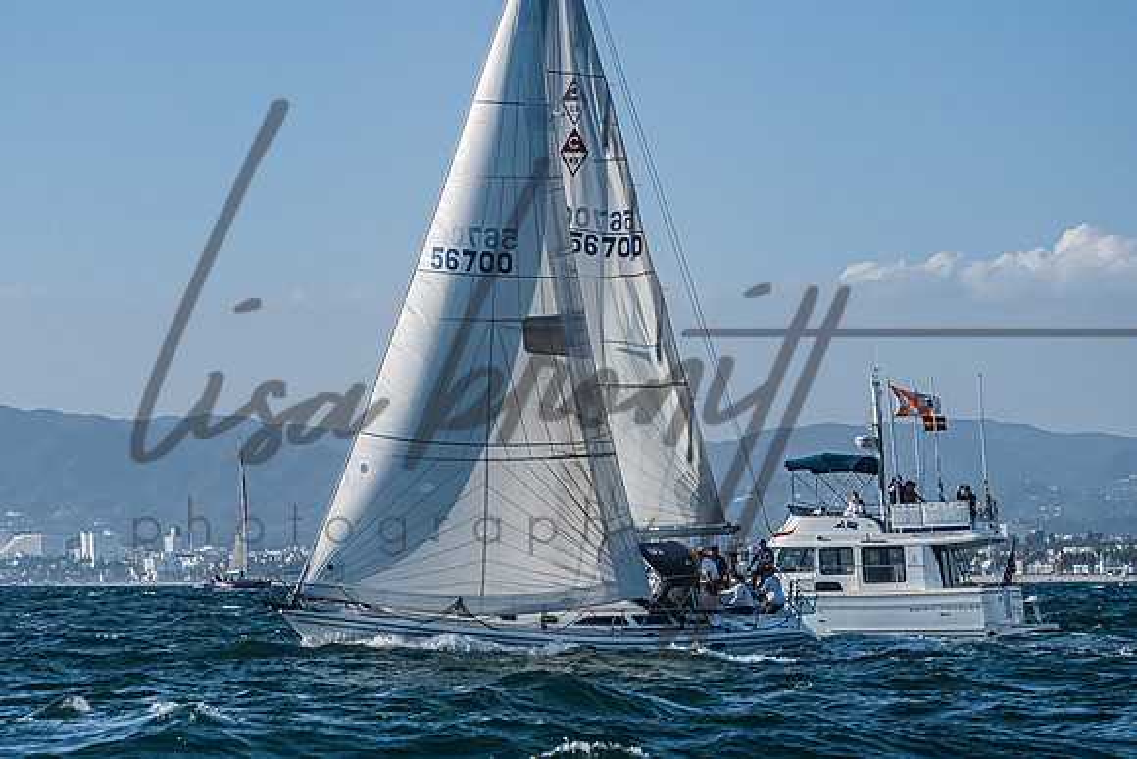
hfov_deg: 13.8
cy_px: 406
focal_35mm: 149
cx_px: 525
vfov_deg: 9.2
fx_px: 4703
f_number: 6.3
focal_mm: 110
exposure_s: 1/6400
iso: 400
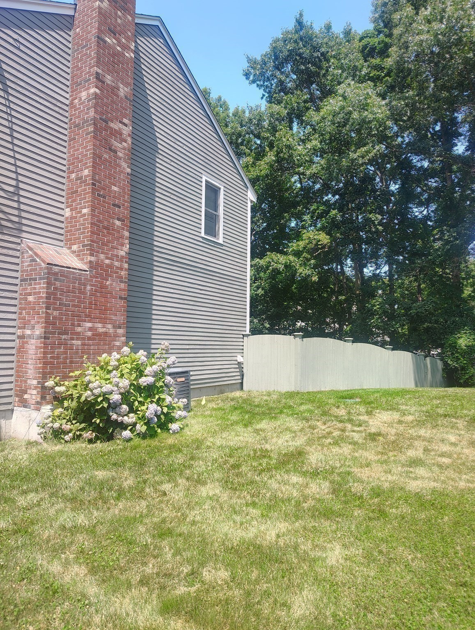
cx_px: 238
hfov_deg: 56.9
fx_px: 438
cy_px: 315
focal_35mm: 24
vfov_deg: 71.5
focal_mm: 5.56
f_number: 1.8
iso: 120
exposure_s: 1/463
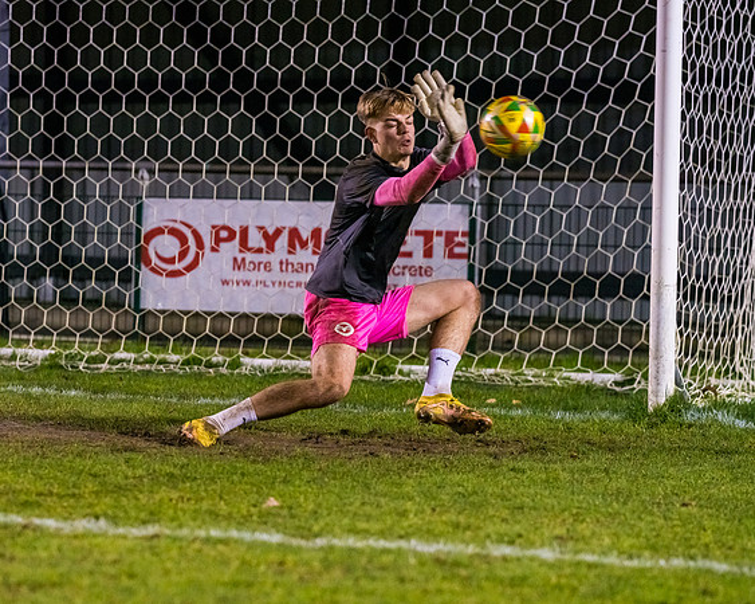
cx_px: 267
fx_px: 3952
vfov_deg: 8.7
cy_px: 325
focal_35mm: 177
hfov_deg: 10.9
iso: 2000
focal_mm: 135
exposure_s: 1/640
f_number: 2.8
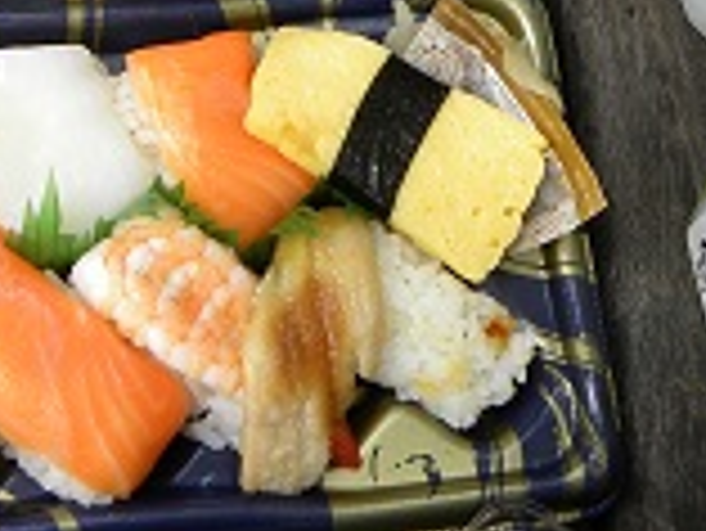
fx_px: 1715
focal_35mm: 84
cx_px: 364
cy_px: -130
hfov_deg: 23.3
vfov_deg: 16.7
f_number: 2.8
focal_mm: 5.9
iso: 95
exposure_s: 1/65
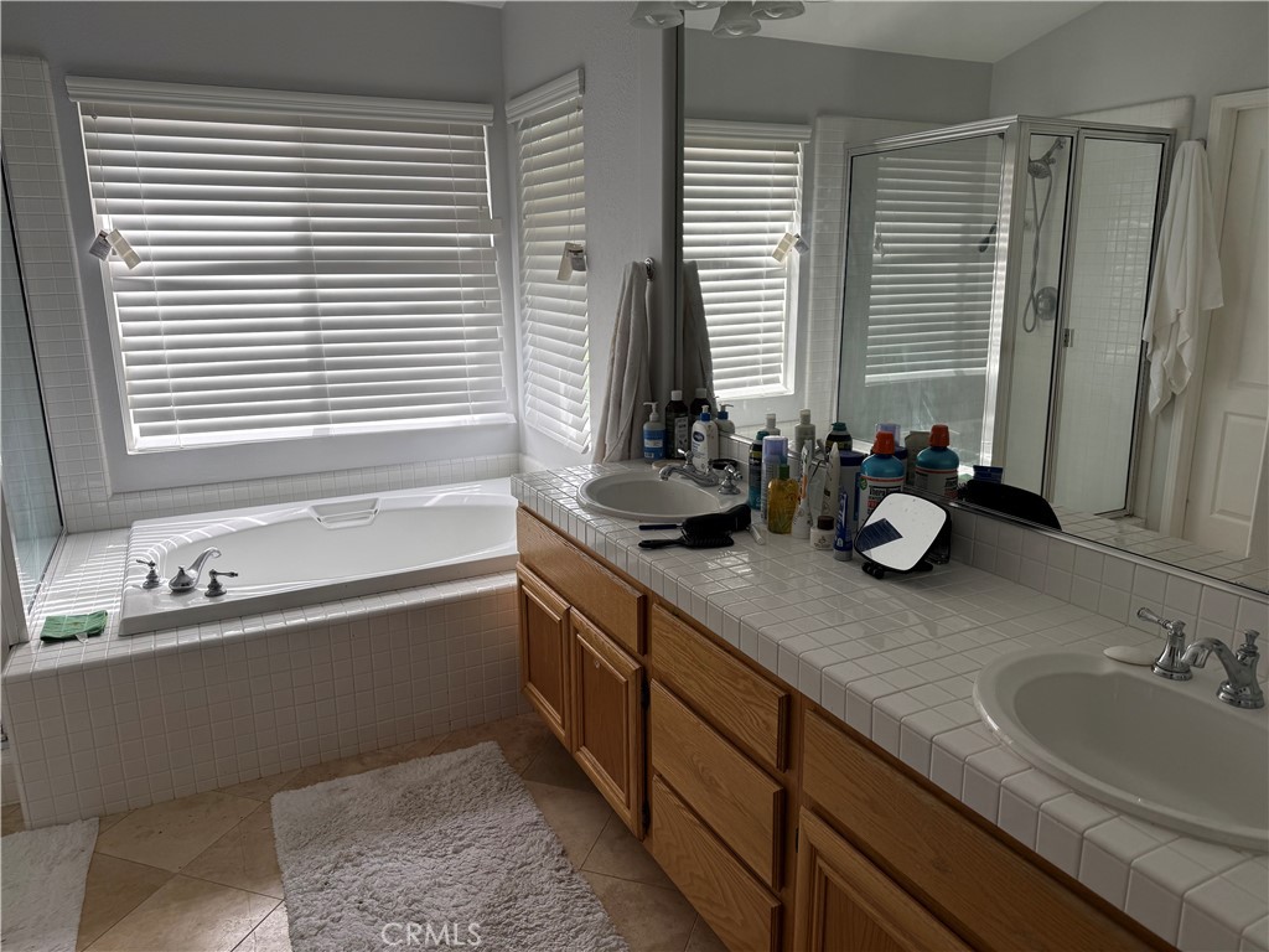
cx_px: 634
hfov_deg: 71.6
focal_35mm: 24
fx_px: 880
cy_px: 476
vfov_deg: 56.8
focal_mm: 6.76
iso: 100
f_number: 1.78
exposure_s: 1/410
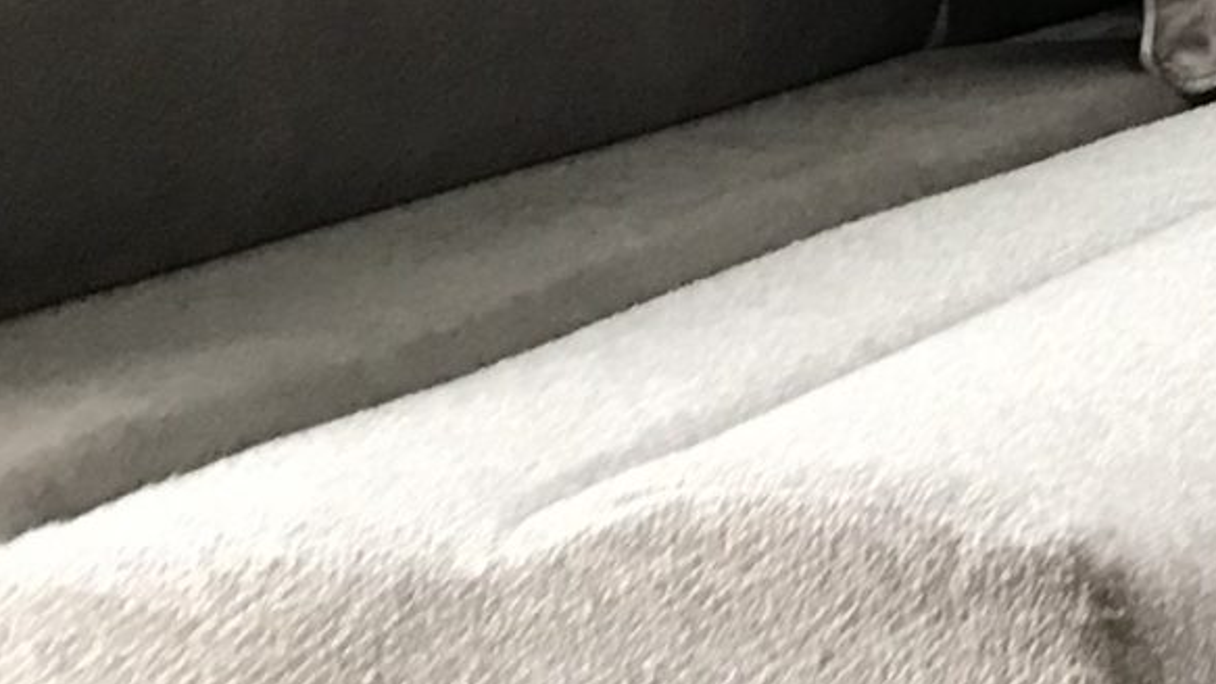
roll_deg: -0.3
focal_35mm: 134
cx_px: 2534
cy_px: -605
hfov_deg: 13.4
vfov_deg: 8.6
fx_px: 4321
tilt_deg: -0.7
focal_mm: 3.99
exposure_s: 1/25
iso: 40
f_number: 1.8
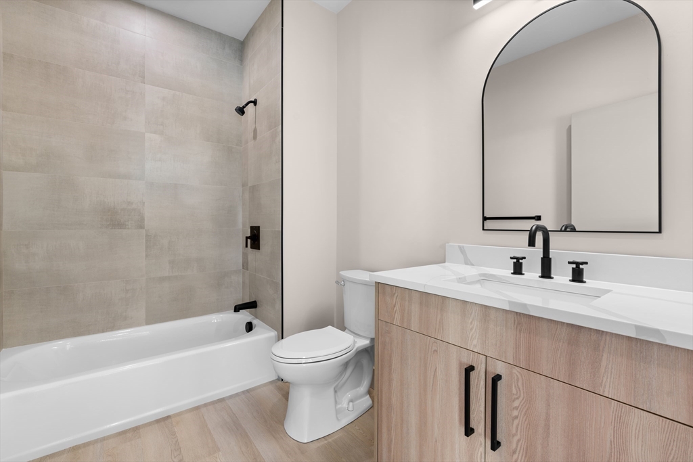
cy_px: 231
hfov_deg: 96.7
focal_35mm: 16
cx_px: 346
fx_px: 308
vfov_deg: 73.8
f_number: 8
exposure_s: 1.6
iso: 100
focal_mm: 16
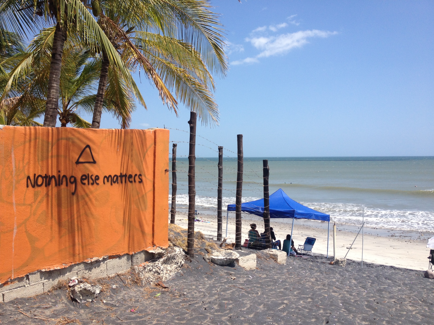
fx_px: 439
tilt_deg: -3.9
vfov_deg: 40.7
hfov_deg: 52.6
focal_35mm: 35
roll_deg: +0.7
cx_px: 217
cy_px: 162
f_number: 2.4
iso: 50
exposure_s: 1/1905
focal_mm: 4.28
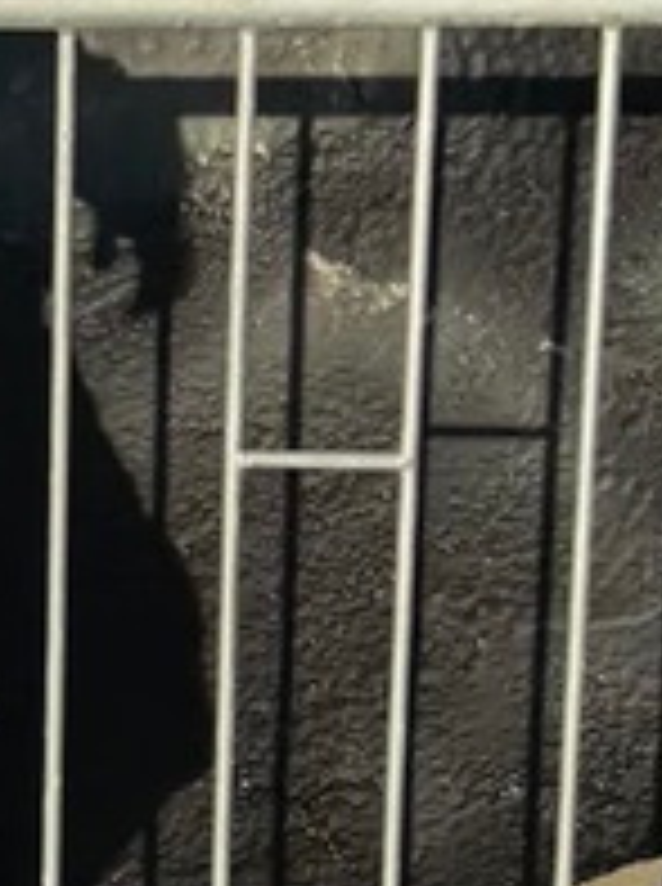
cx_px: -484
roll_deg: +1.9
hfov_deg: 13.4
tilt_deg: -7.6
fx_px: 2558
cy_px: -9
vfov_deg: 19.1
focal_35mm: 100
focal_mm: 5.7
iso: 50
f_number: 1.5
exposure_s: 1/4115
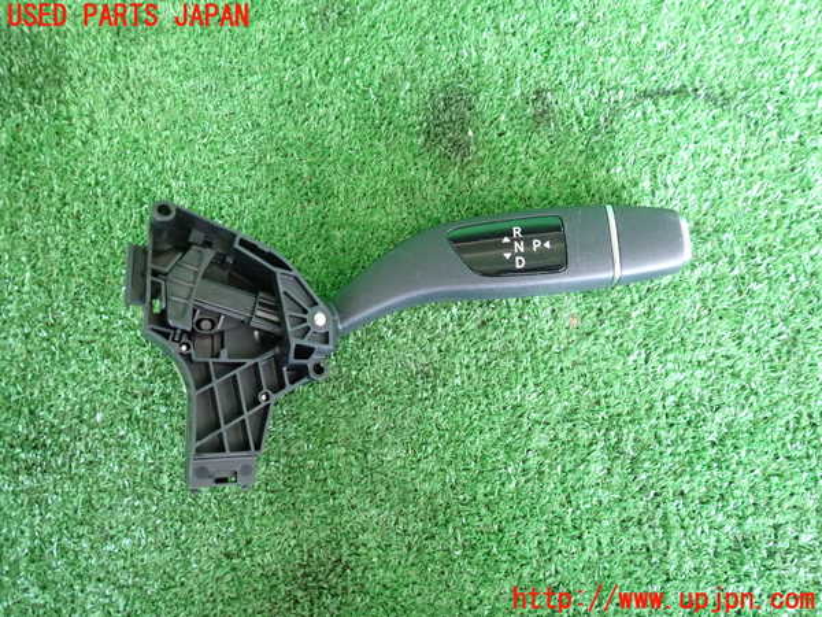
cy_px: 308
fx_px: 594
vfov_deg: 54.9
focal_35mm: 25
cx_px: 411
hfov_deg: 69.4
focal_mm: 4.5
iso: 640
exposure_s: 1/30
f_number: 2
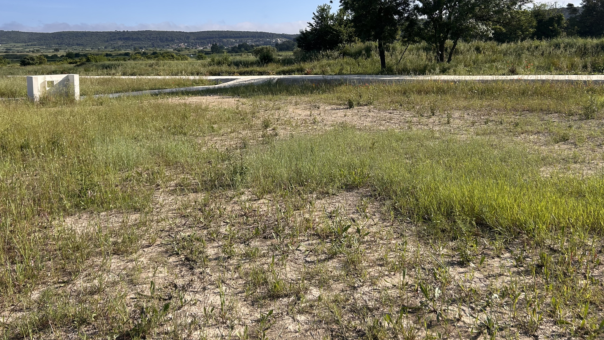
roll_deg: -0.7
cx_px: 278
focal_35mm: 32
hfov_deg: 60.9
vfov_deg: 36.0
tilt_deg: -2.4
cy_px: 95
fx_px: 513
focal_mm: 5.7
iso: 50
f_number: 1.5
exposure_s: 1/4274
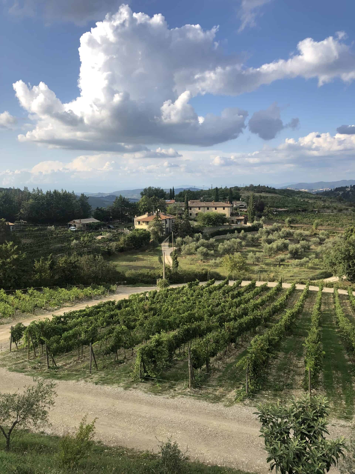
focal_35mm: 28
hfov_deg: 49.7
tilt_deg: -6.1
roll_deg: +0.6
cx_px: 178
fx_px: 383
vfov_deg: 63.4
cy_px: 237
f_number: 1.8
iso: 20
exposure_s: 1/1263
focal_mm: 4
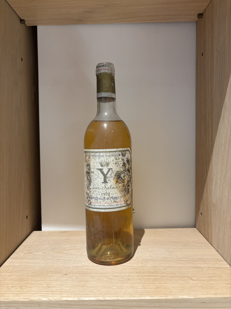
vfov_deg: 67.3
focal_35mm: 26
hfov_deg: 53.1
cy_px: 154
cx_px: 116
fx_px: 231
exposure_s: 1/60
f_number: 1.6
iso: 200
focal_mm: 5.96
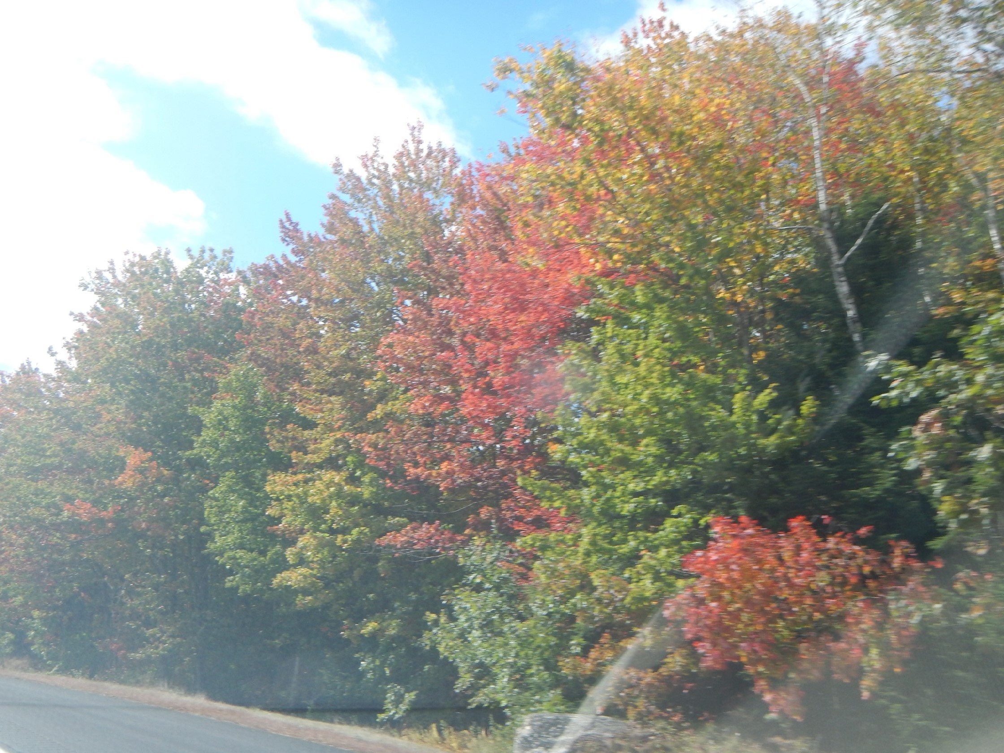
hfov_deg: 40.4
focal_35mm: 47
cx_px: 502
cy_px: 376
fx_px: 1363
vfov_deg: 30.9
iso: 125
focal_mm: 8.4
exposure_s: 1/400
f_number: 4.1
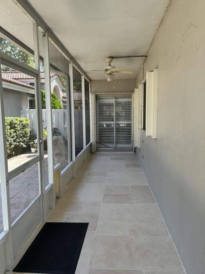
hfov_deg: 53.1
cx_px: 102
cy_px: 137
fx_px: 205
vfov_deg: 67.3
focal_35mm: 26
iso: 40
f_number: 1.5
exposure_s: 1/260
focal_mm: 5.7
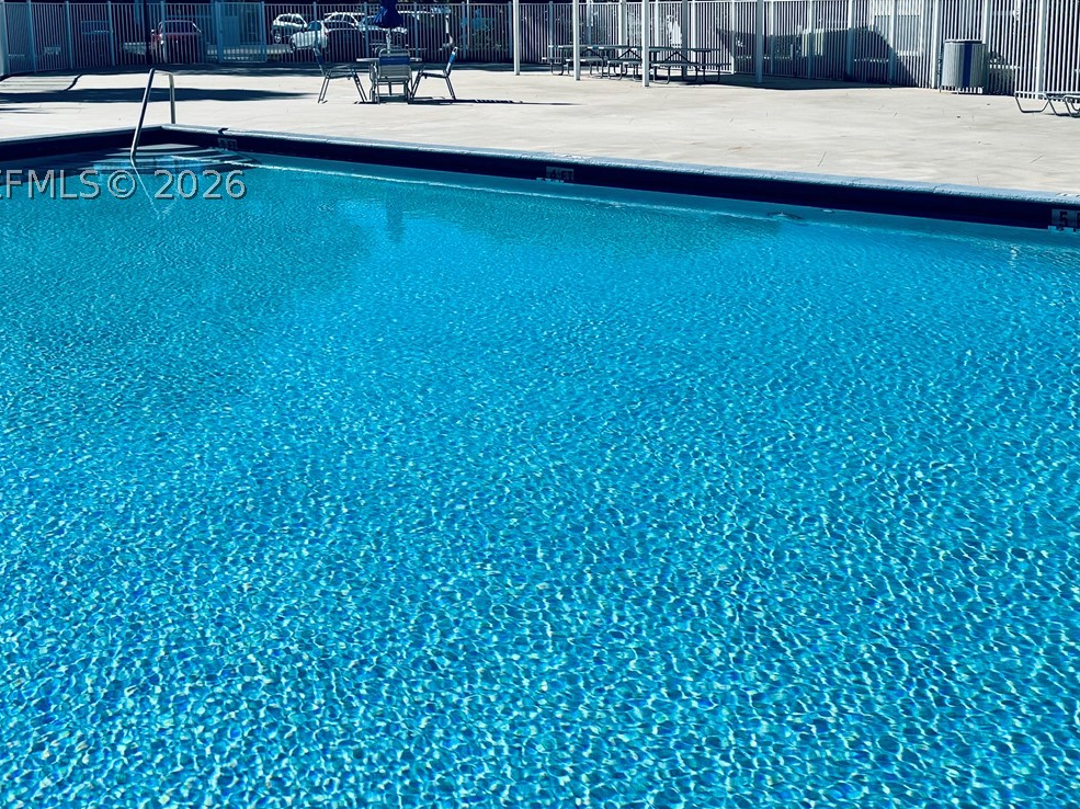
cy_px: 184
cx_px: 582
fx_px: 1216
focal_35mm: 39
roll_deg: +0.5
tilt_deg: -7.9
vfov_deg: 35.8
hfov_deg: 47.8
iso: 80
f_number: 1.78
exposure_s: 1/7576
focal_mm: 6.86
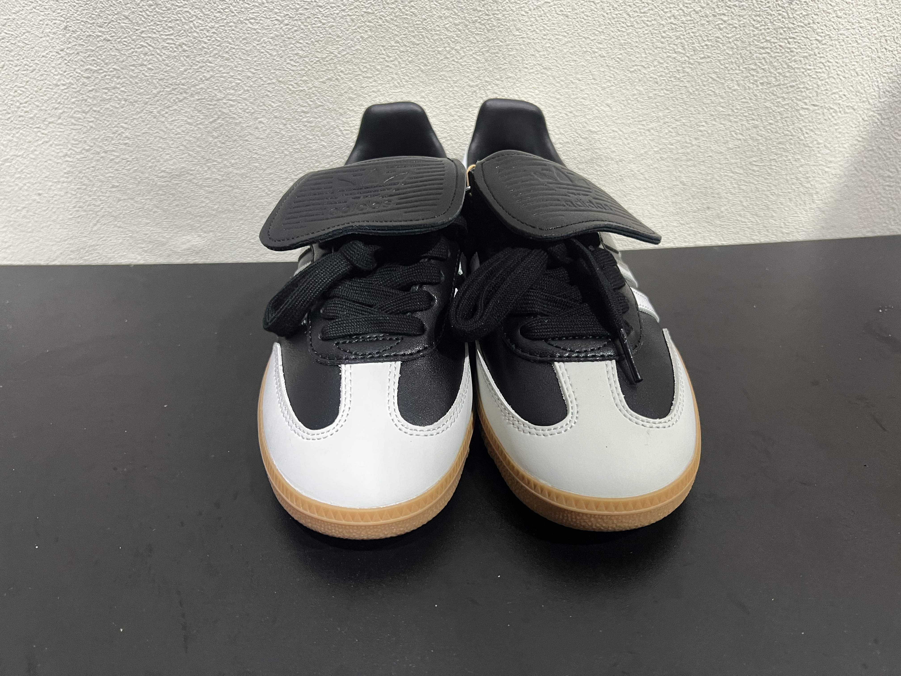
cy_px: 338
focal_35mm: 26
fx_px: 677
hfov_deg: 67.3
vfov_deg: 53.1
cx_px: 450
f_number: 1.5
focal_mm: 5.7
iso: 320
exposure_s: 1/50
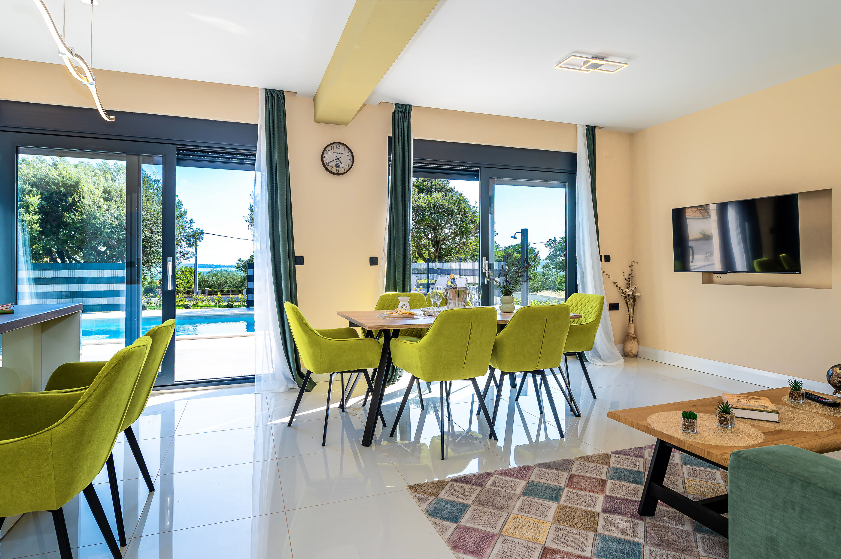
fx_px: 467
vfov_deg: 61.9
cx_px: 420
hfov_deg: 84.0
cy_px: 280
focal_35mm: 20
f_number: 7.1
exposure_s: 1/100
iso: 100
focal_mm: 20
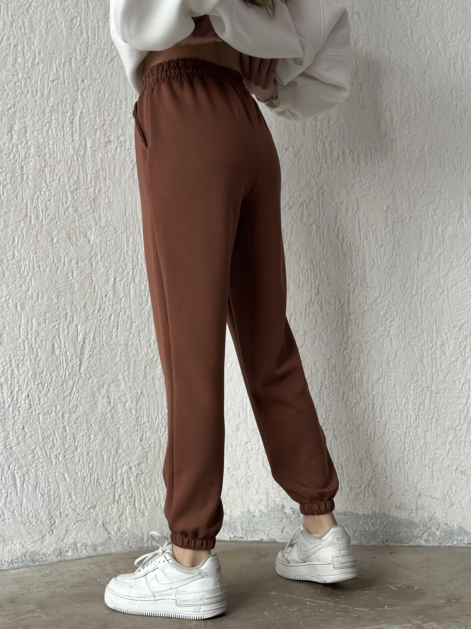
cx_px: 236
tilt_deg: +1.4
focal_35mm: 48
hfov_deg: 30.3
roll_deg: +0.9
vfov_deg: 39.7
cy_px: 314
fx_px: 871
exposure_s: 1/60
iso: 250
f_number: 1.78
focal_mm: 6.86
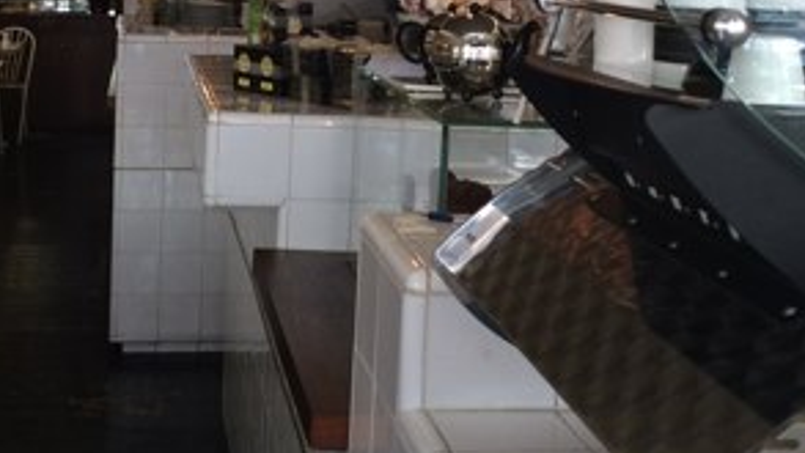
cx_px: 335
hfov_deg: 31.4
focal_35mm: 67
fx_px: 1431
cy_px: -19
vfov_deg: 17.5
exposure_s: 1/40
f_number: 2.2
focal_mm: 4.12
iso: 40
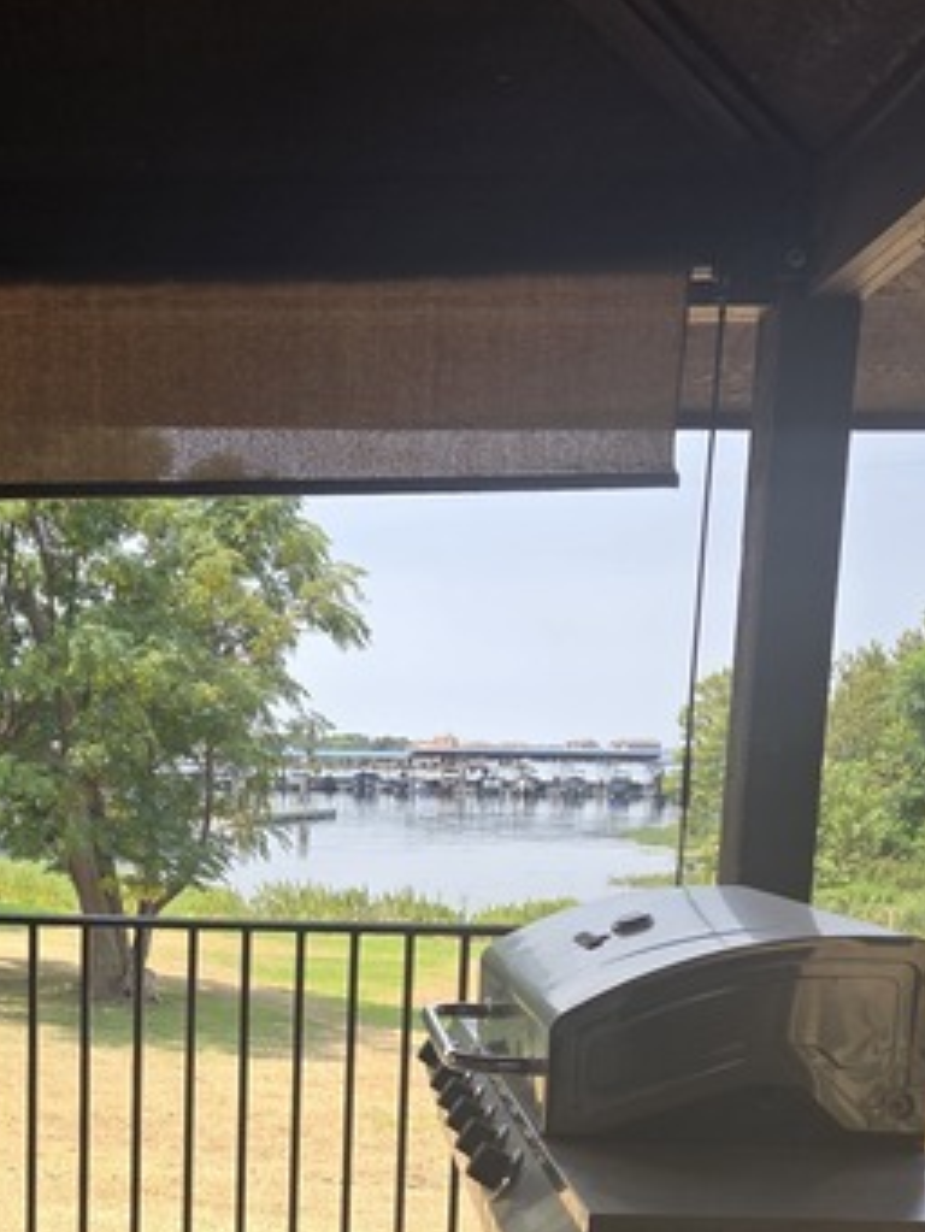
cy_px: 1013
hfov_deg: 31.3
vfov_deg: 40.1
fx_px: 1602
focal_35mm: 45
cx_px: 181
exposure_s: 1/2423
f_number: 1.8
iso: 80
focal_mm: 5.4
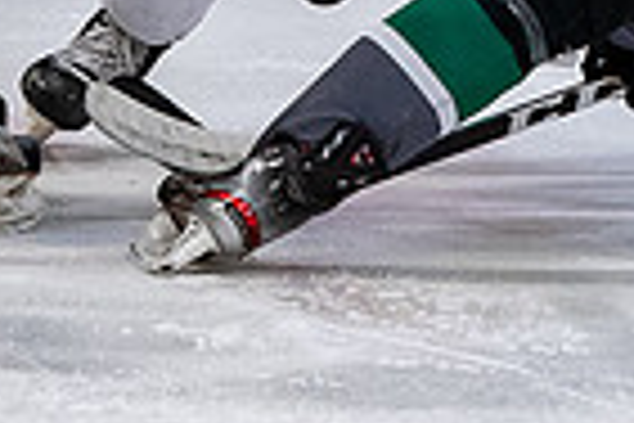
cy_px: -439
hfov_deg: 1.4
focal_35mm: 1523
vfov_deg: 0.9
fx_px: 26820
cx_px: 538
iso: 2200
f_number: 3.5
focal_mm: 170
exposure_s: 1/800
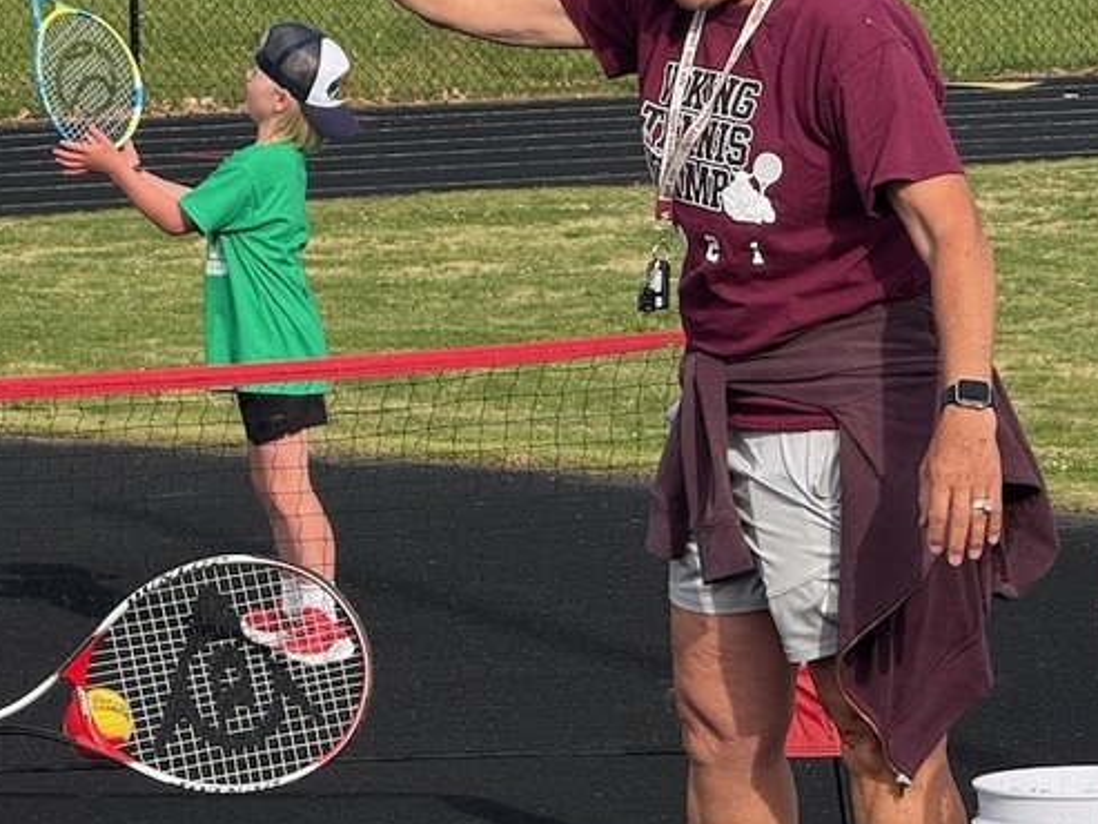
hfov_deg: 7.9
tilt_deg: -2.4
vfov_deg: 6.0
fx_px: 7900
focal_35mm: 249
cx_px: 341
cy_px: 314
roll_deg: +1.4
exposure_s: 1/714
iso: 50
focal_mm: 15.66
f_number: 2.8
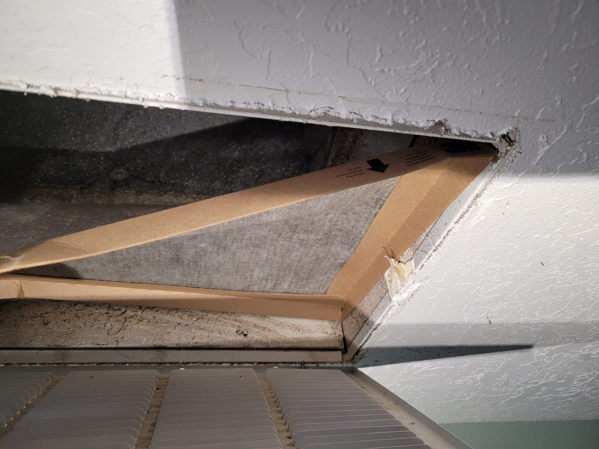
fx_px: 450
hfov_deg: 67.3
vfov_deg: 53.1
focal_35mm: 26
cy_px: 224
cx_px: 300
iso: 250
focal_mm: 5.4
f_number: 1.8
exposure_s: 1/120
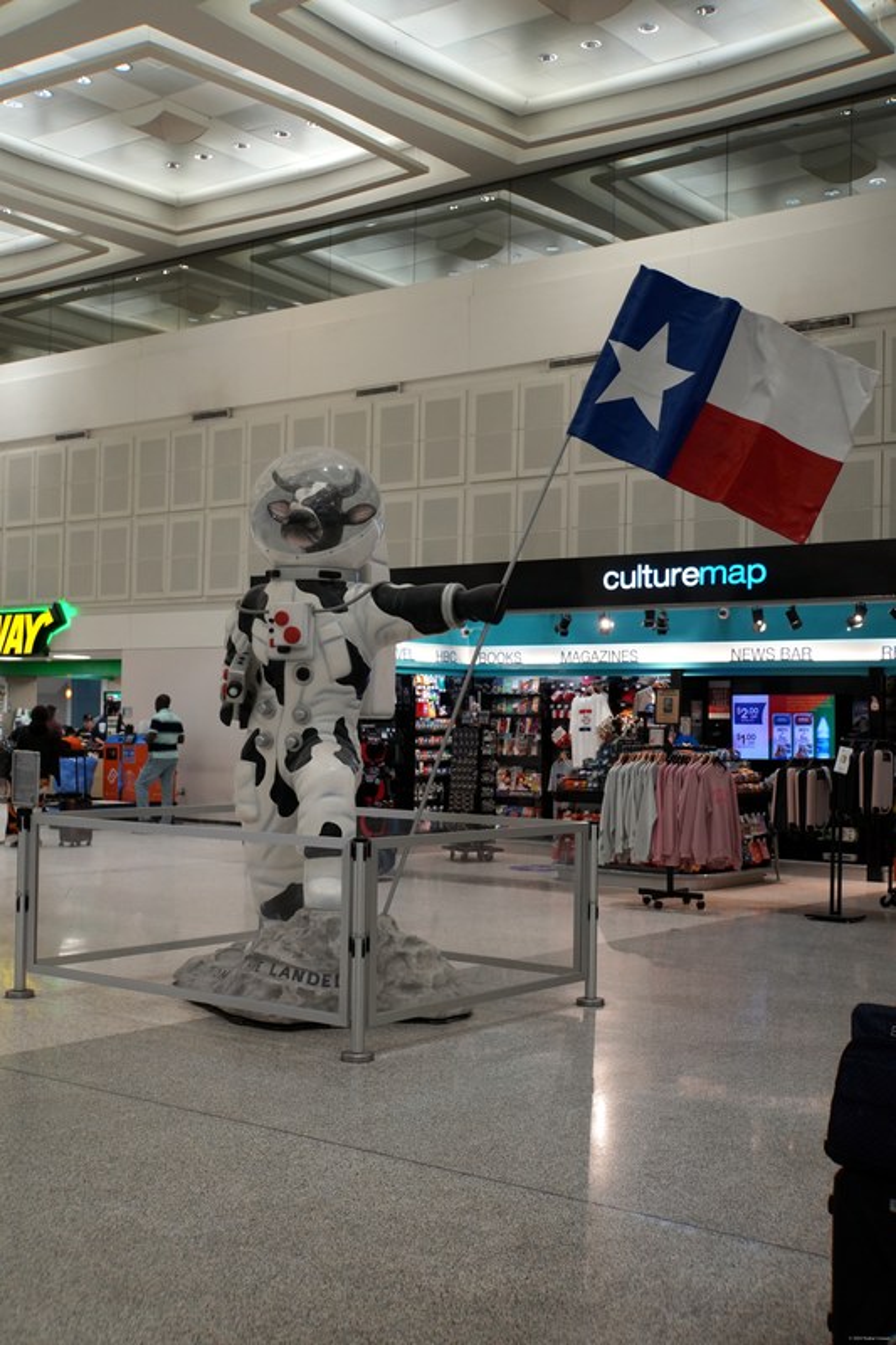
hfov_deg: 31.9
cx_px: 448
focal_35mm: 42
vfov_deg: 46.4
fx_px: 1569
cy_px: 672
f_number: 4
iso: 1000
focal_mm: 28
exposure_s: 1/160
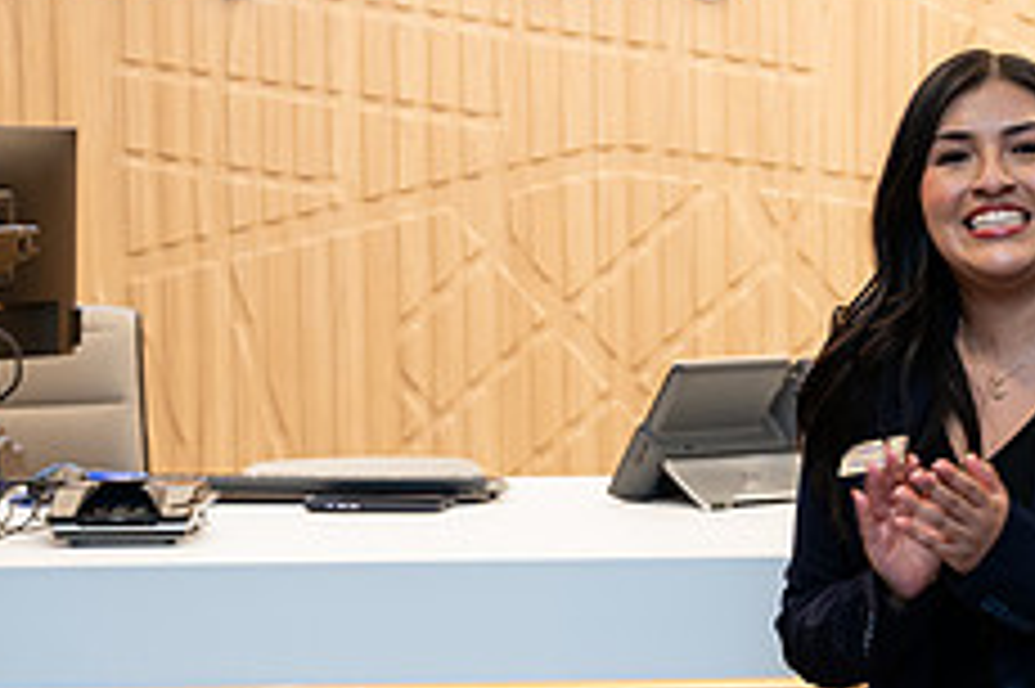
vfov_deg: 11.7
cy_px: 483
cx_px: 1021
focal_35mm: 117
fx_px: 3361
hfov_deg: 17.1
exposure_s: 1/160
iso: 400
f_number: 4
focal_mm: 44
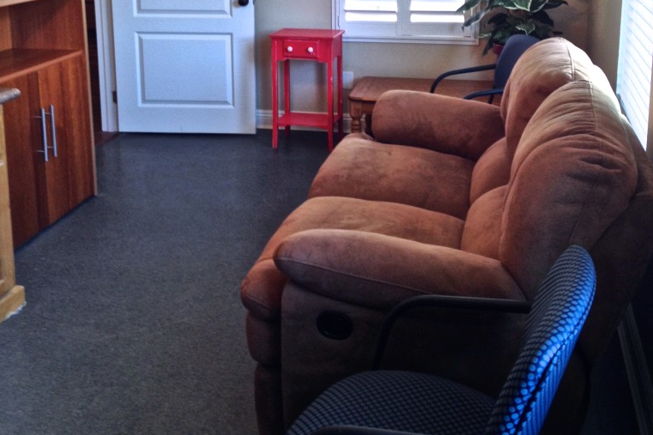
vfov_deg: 26.8
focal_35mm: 49
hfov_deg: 40.4
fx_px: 889
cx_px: 326
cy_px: 67
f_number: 2.4
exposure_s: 1/25
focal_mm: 4.28
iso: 50
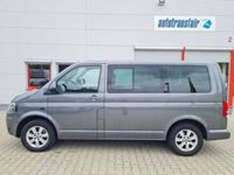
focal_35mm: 26
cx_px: 117
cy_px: 88
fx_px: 176
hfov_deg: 67.3
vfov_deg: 53.1
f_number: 1.8
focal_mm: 5.4
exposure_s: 1/532
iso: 50
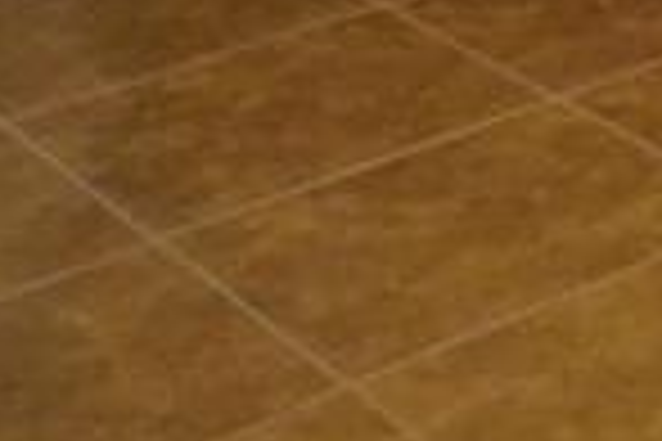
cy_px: -526
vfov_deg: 9.7
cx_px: 1716
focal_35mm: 129
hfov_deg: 11.9
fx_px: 2370
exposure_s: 1/125
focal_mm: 11
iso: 2000
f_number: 4
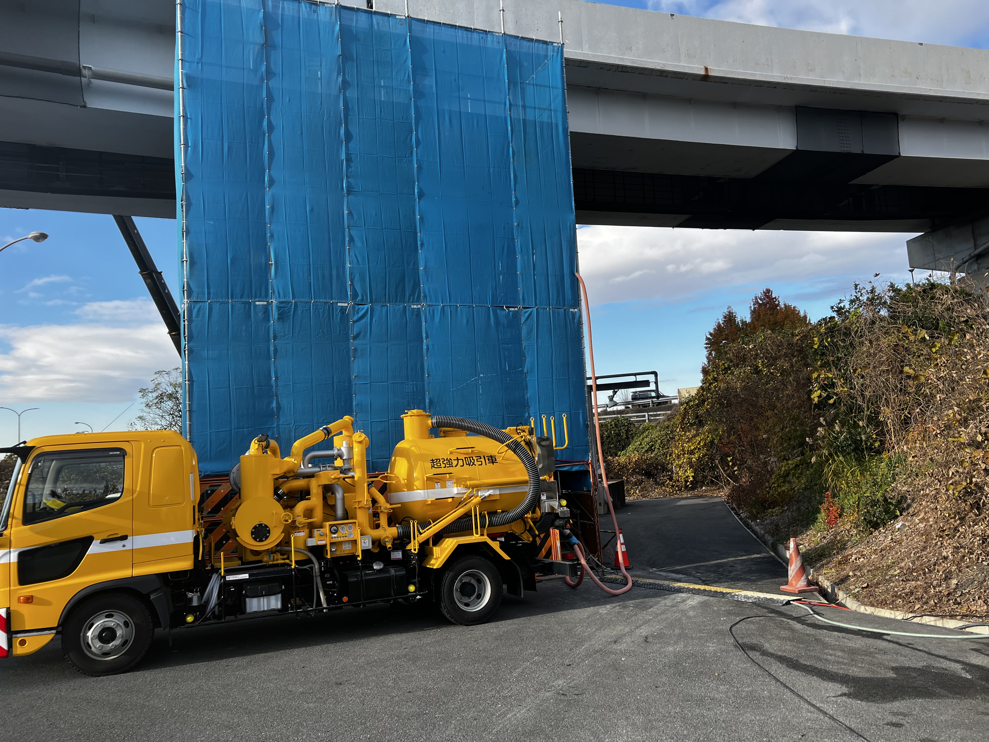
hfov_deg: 67.3
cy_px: 371
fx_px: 743
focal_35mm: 26
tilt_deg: +5.9
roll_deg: +3.2
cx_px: 494
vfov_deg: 53.1
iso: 50
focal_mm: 5.7
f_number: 1.5
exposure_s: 1/1280
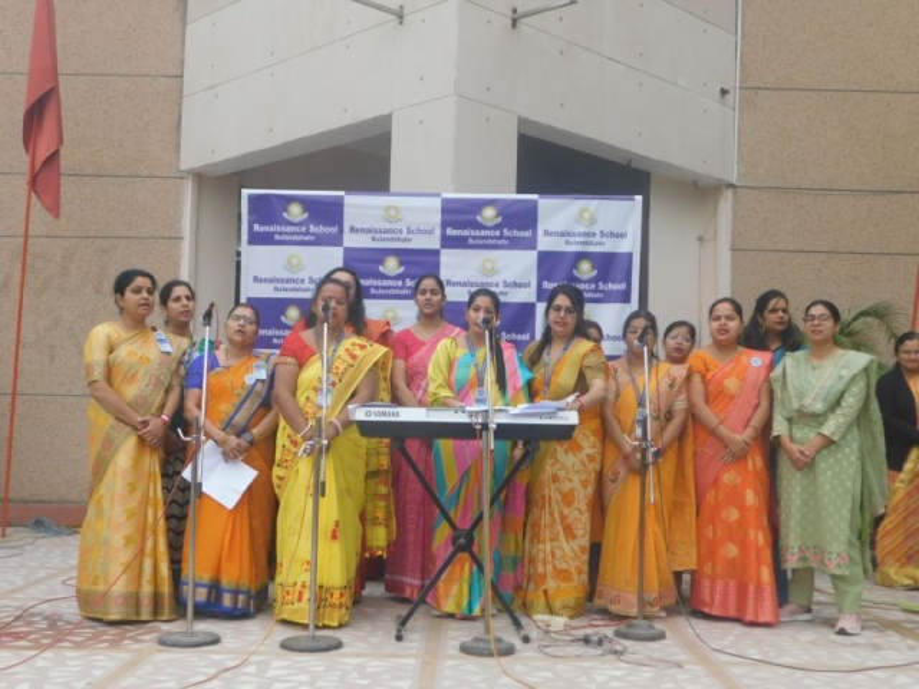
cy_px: 344
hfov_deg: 46.8
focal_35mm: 40
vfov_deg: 36.0
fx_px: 1062
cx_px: 460
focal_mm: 7.1
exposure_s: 1/125
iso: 125
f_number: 3.6
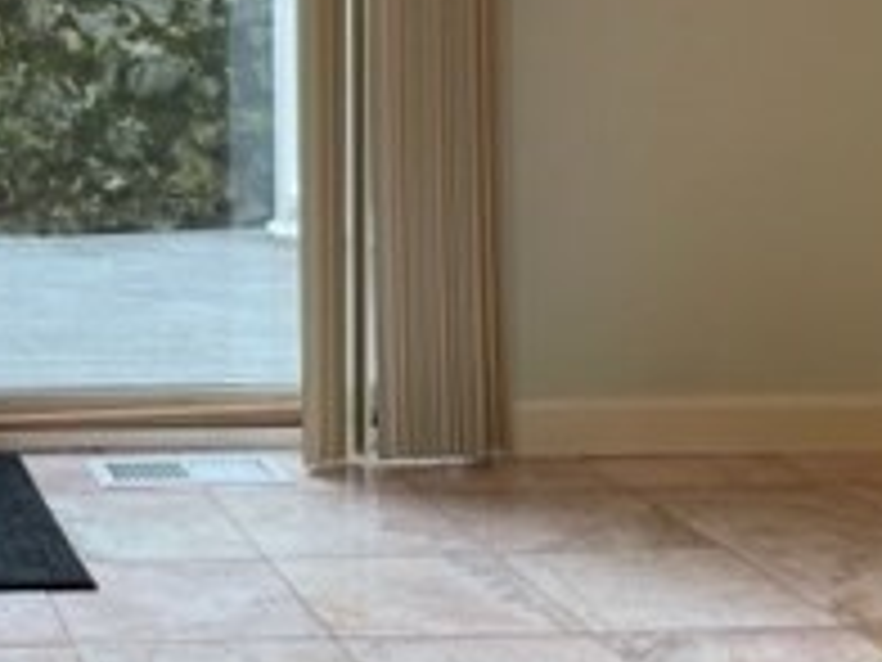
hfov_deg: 21.6
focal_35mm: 85
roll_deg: +0.9
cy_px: -72
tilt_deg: -0.2
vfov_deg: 16.8
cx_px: -135
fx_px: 2166
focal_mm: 4.2
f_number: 1.6
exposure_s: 1/120
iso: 80
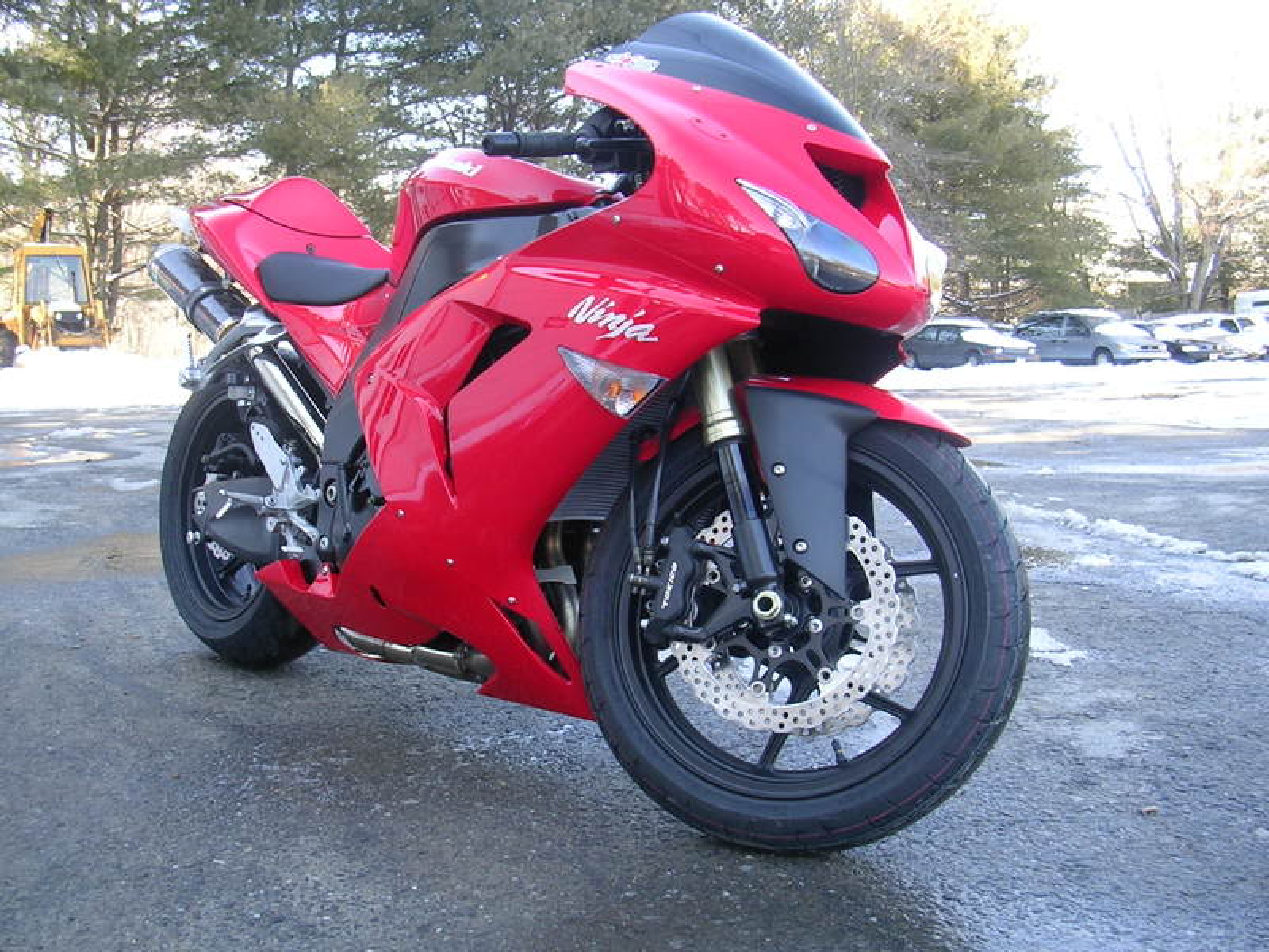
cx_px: 634
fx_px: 1393
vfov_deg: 37.7
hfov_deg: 49.0
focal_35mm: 38
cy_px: 476
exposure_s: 1/56.1
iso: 50
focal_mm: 5.8
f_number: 2.8
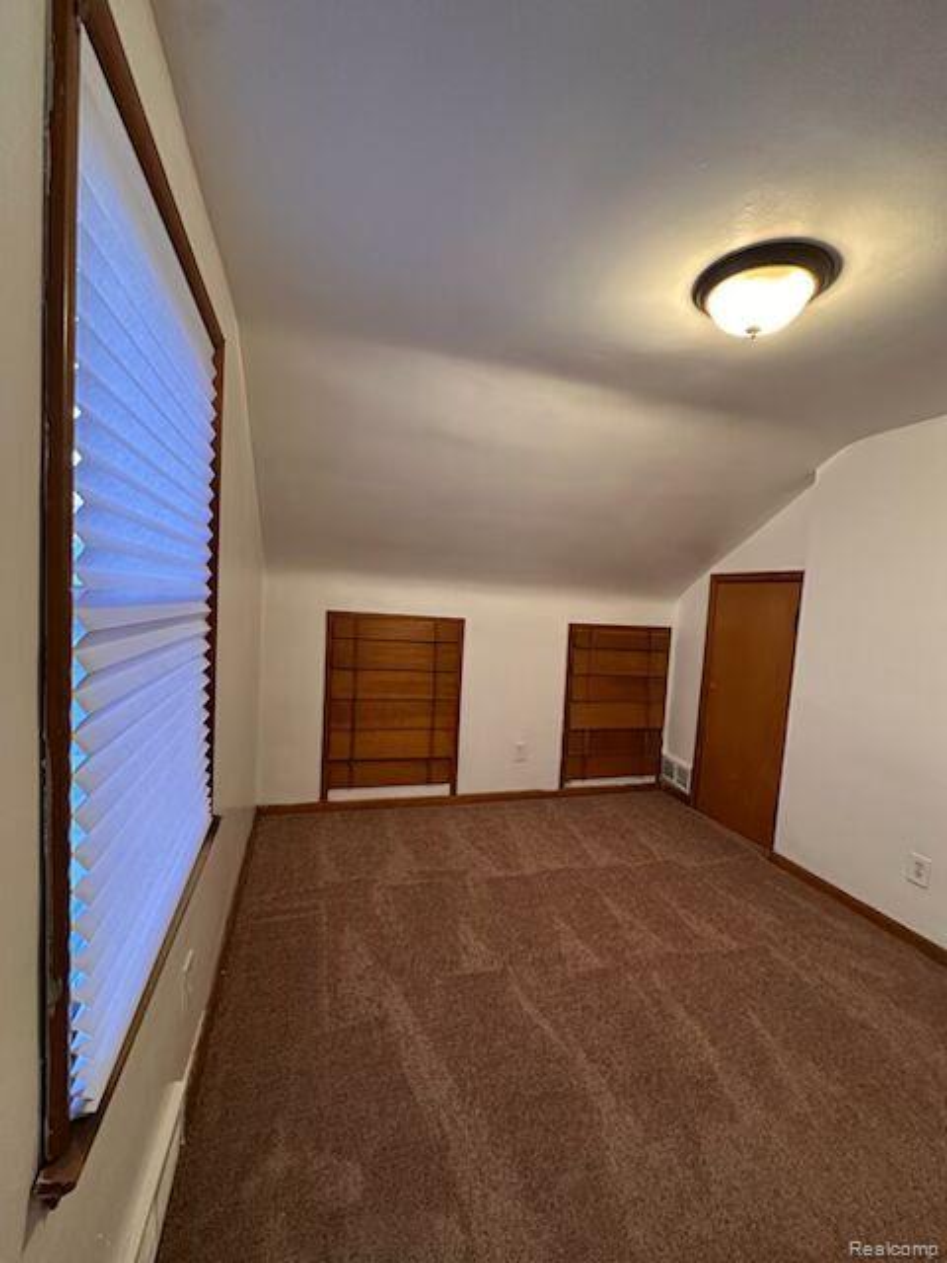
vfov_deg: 102.1
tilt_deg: -3.1
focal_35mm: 14
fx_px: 511
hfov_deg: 85.7
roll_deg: -3.5
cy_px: 632
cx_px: 474
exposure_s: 1/60
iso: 640
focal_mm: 2.22
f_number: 2.2
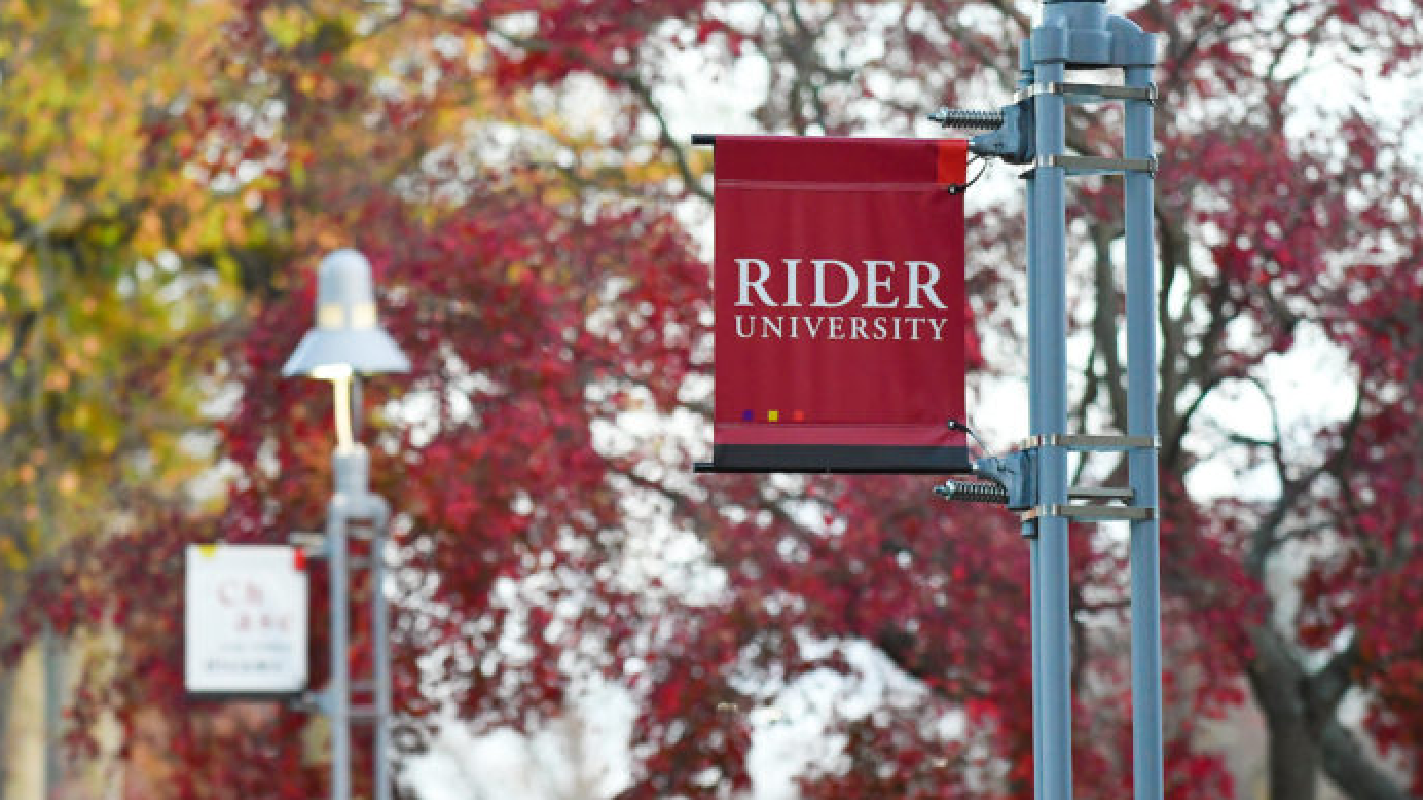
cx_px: 709
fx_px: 9545
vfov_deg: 4.8
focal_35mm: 253
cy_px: 409
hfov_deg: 8.5
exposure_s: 1/320
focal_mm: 160
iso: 2000
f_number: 4
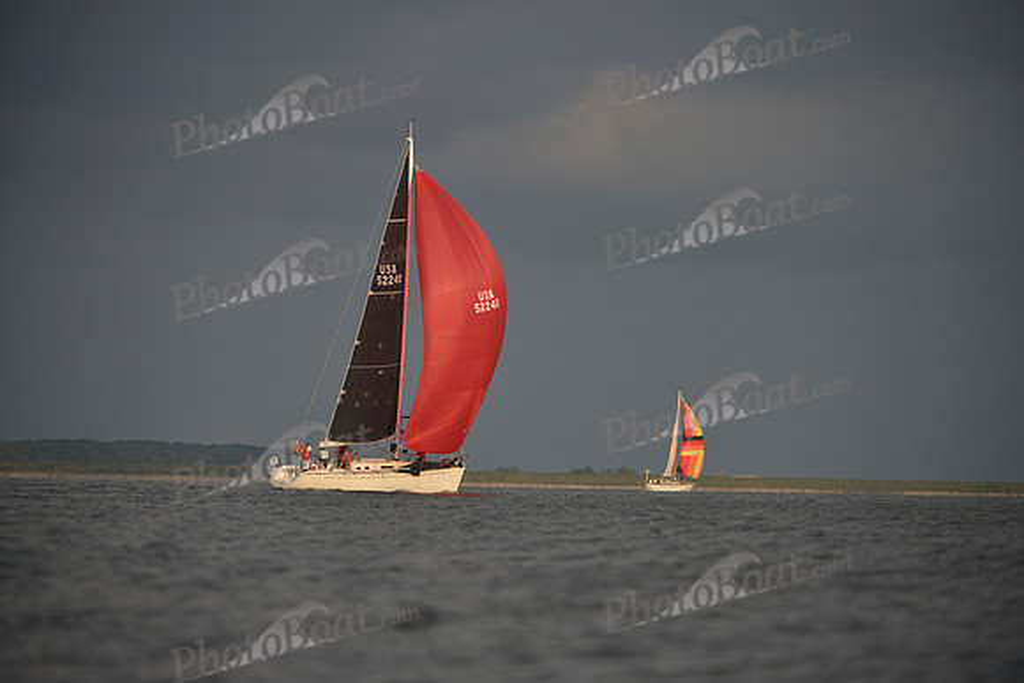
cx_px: 512
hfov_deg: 8.2
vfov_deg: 5.5
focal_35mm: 250
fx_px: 7112
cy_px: 342
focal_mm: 250
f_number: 4
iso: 280
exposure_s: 1/5000
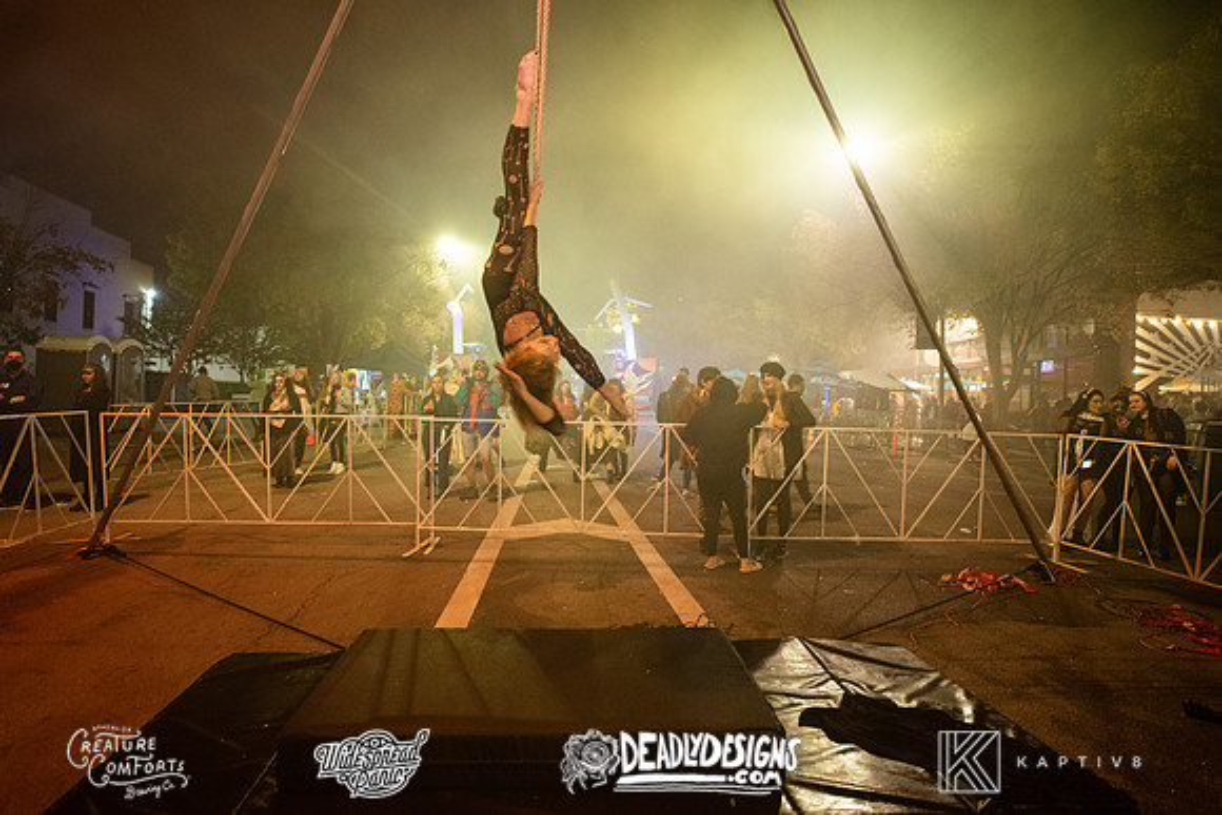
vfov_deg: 53.2
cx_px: 611
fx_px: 815
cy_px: 408
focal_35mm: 24
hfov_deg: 73.7
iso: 2000
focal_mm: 24
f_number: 3.5
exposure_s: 1/40
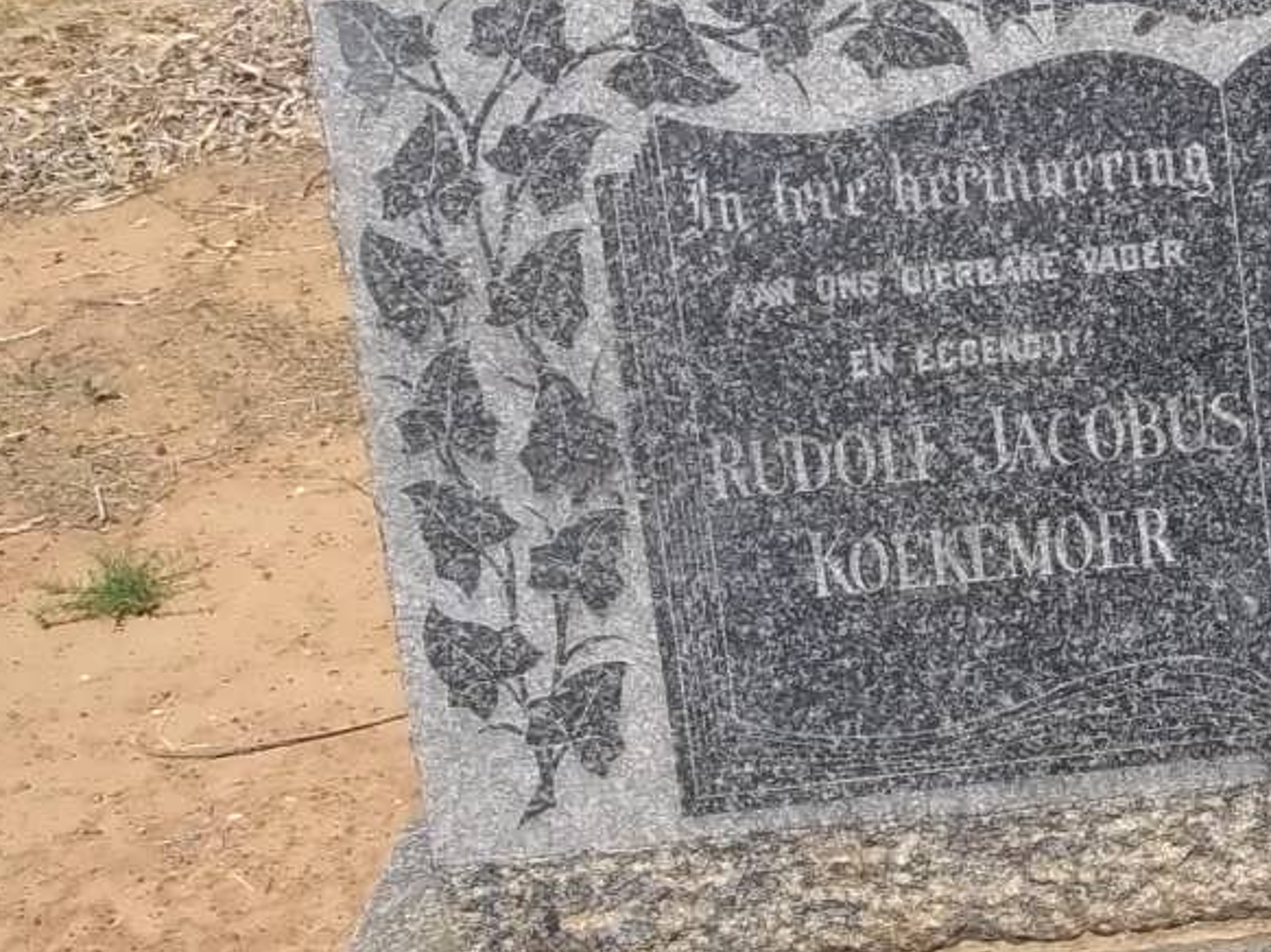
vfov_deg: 22.2
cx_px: 1160
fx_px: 2422
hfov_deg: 28.2
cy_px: 432
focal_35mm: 66
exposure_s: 1/500
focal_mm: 5.7
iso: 80
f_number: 5.5
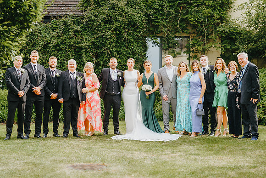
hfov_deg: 23.1
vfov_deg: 15.6
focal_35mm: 88
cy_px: 92
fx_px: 650
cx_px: 133
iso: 100
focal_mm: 85
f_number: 2.2
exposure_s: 1/640
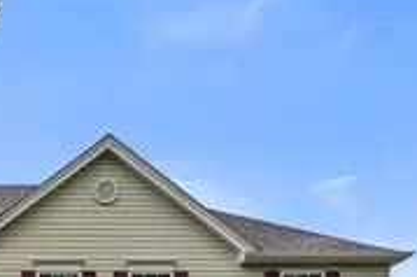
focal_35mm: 50
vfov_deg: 20.6
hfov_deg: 34.5
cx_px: -35
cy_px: 470
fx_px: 579
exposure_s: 1/125
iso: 400
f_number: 8
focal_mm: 14
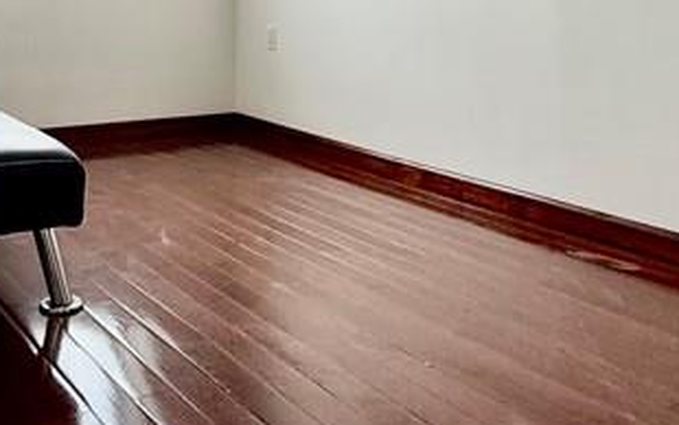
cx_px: 250
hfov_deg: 40.7
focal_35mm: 49
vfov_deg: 24.2
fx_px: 907
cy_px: -70
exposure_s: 1/128
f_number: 2.2
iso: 64
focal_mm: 2.22
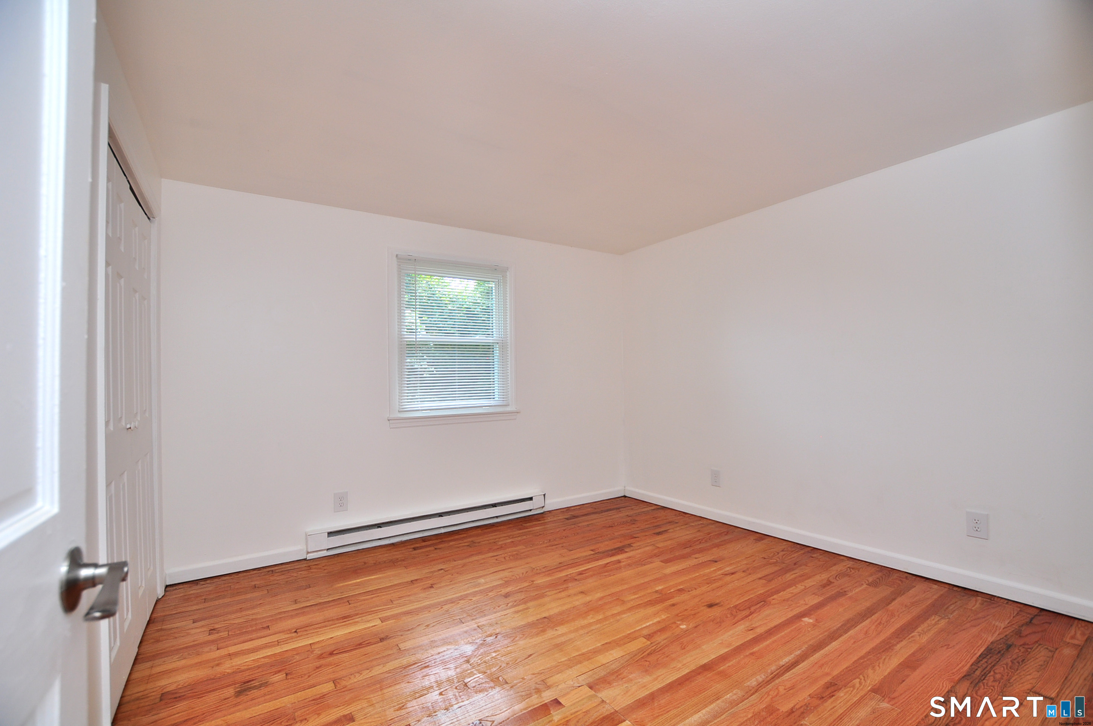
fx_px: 455
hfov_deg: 100.5
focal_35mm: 15
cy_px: 363
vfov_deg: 77.2
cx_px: 546
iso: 200
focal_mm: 10
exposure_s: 1/160
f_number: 4
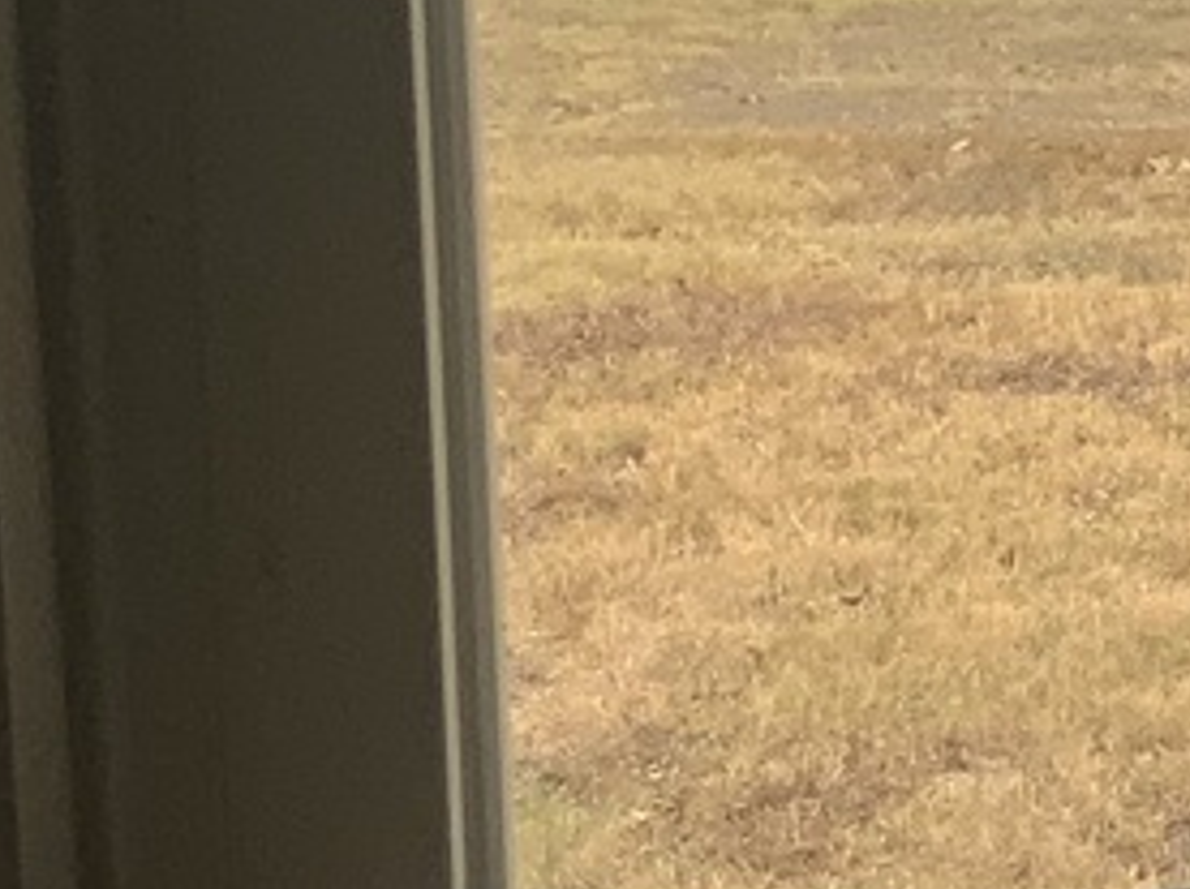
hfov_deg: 11.8
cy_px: -43
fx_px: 5184
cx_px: 2320
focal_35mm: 151
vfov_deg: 9.7
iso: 16
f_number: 1.8
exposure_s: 1/491
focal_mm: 3
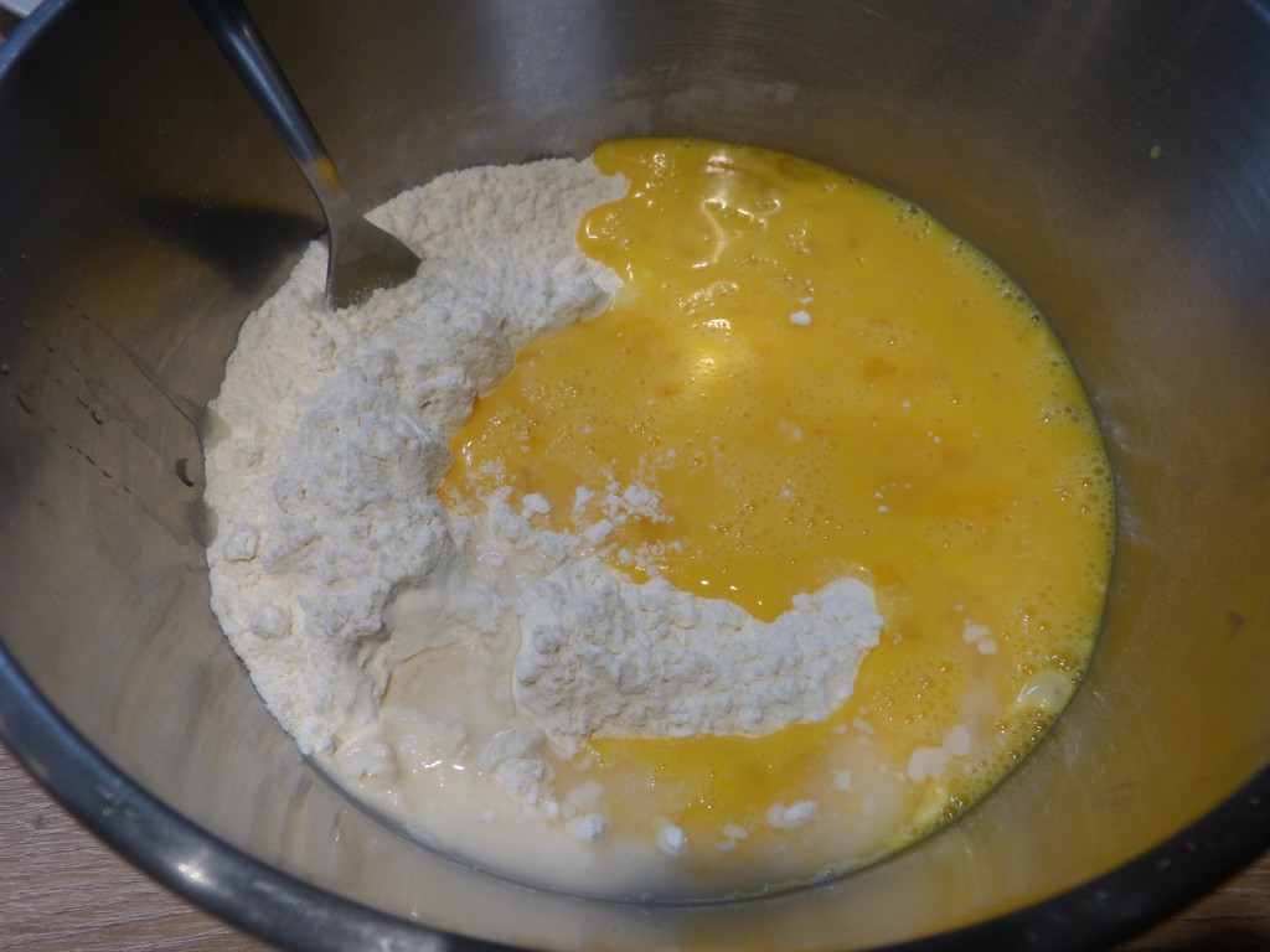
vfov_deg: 41.8
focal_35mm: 34
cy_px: 476
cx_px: 635
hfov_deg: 54.0
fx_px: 1247
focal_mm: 5.9
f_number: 3
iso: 125
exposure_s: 1/60
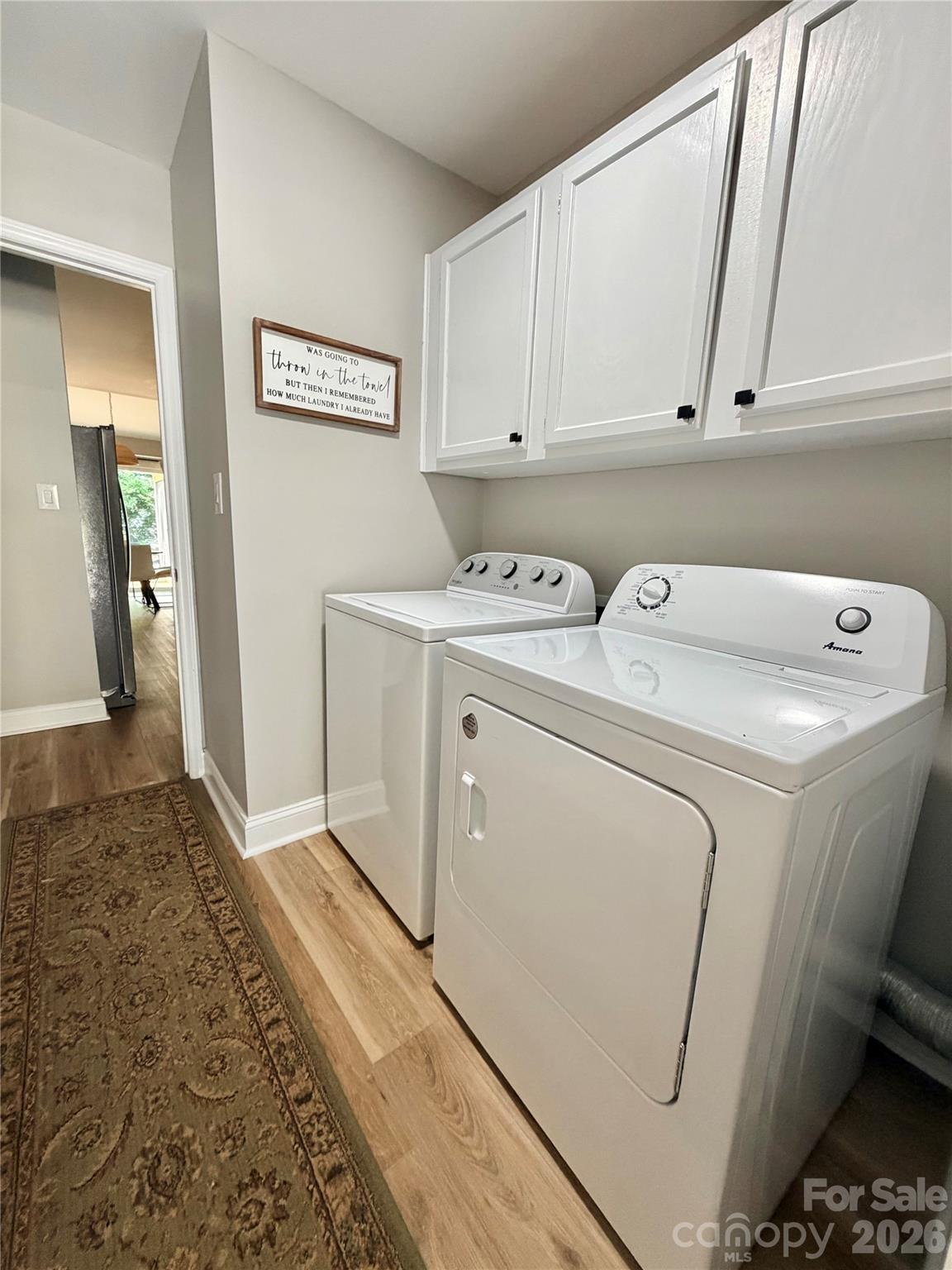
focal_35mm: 14
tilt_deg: -10.9
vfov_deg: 102.1
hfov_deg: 85.7
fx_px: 513
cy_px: 635
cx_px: 476
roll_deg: -2.6
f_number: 2.2
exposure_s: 1/120
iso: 320
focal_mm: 2.22
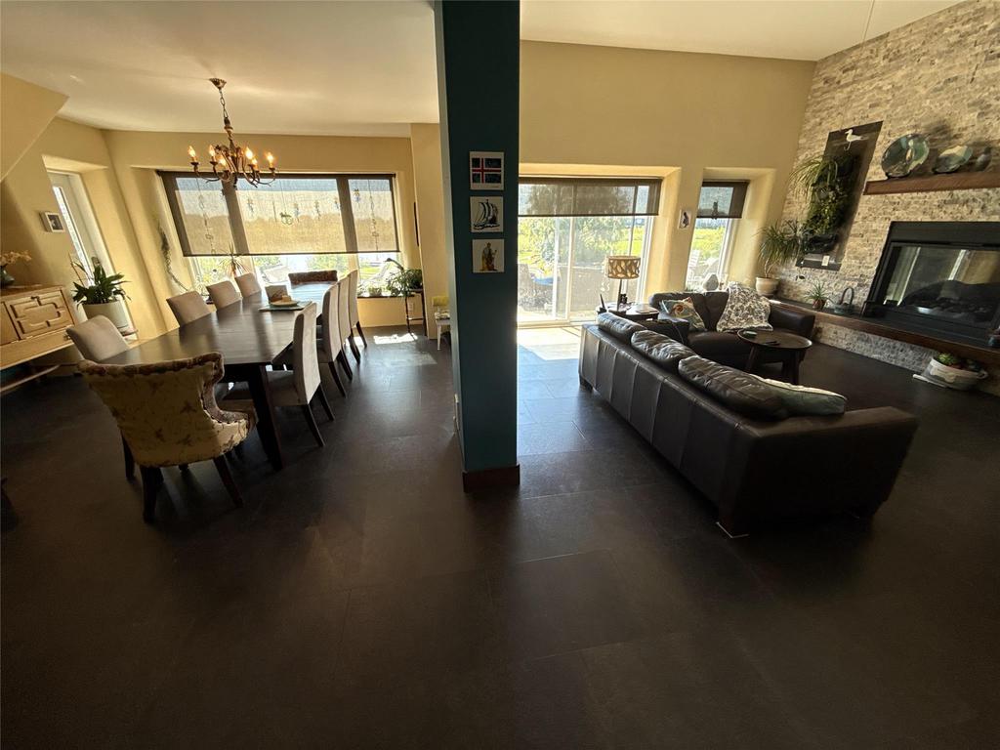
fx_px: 404
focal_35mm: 14
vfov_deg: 85.7
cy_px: 375
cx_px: 500
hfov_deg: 102.1
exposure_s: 1/120
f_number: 2.2
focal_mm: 2.22
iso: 80
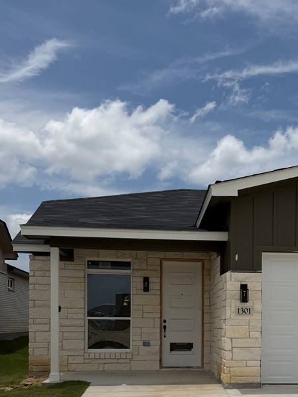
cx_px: 212
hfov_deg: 34.6
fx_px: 470
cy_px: 321
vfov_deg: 43.5
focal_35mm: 41
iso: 80
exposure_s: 1/17544
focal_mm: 6.76
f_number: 1.78
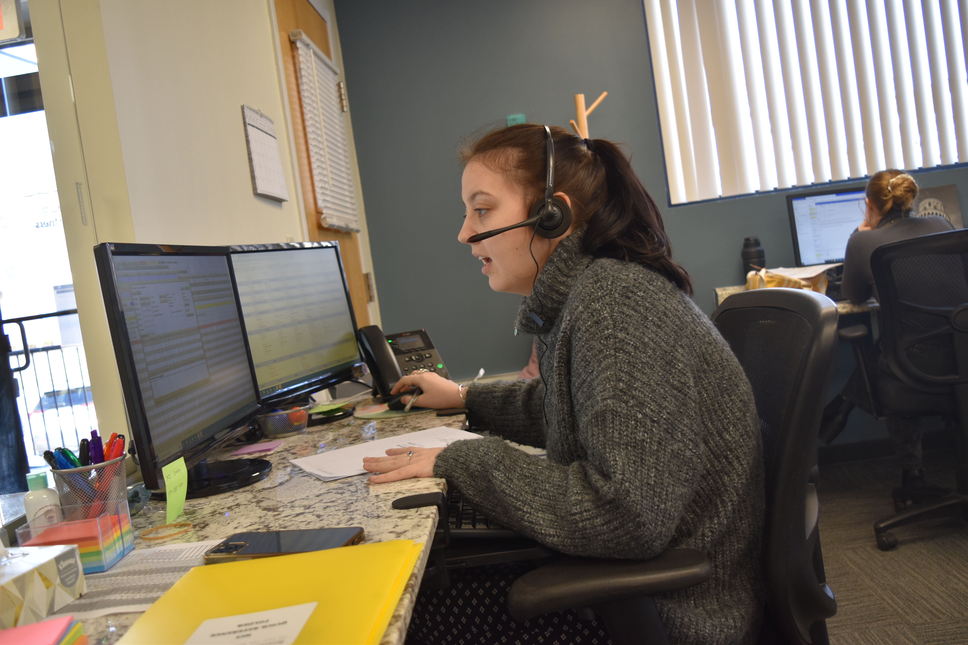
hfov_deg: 55.1
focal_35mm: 34
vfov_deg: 38.4
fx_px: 928
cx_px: 484
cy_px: 322
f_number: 4.5
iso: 400
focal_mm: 23
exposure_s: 1/80
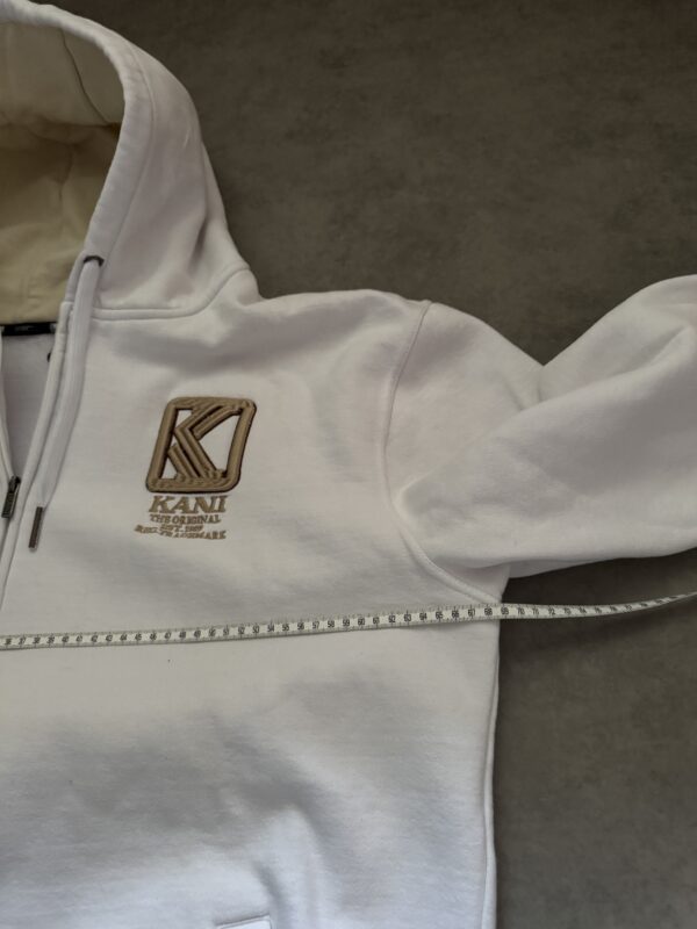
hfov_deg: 56.8
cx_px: 348
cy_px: 464
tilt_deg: -61.1
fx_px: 644
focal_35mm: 24
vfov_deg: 71.6
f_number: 1.78
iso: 1000
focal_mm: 6.76
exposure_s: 1/38
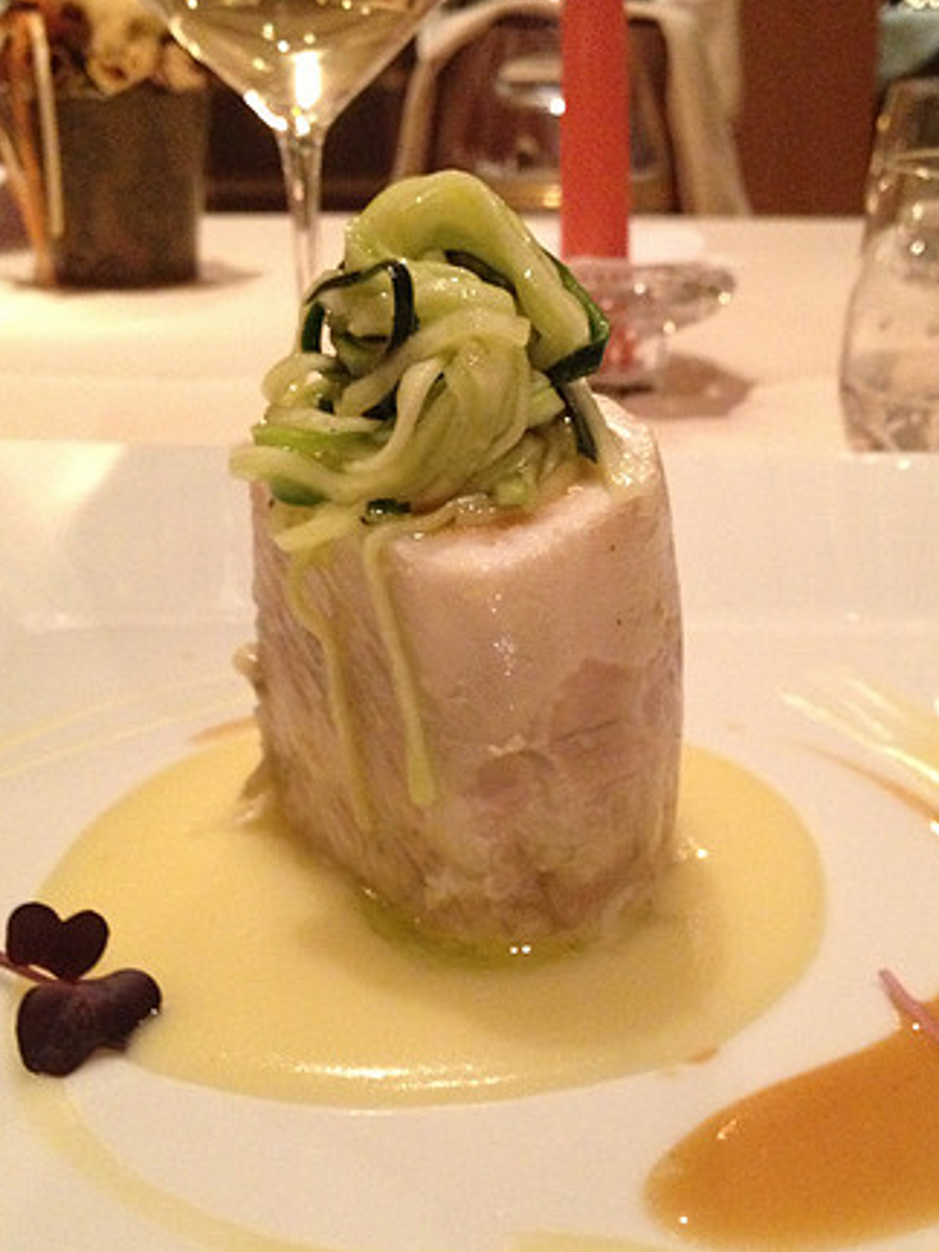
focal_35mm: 47
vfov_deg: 40.4
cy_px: 707
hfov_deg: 30.8
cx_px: 541
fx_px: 1700
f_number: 2.4
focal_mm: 4.28
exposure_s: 1/15
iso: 500
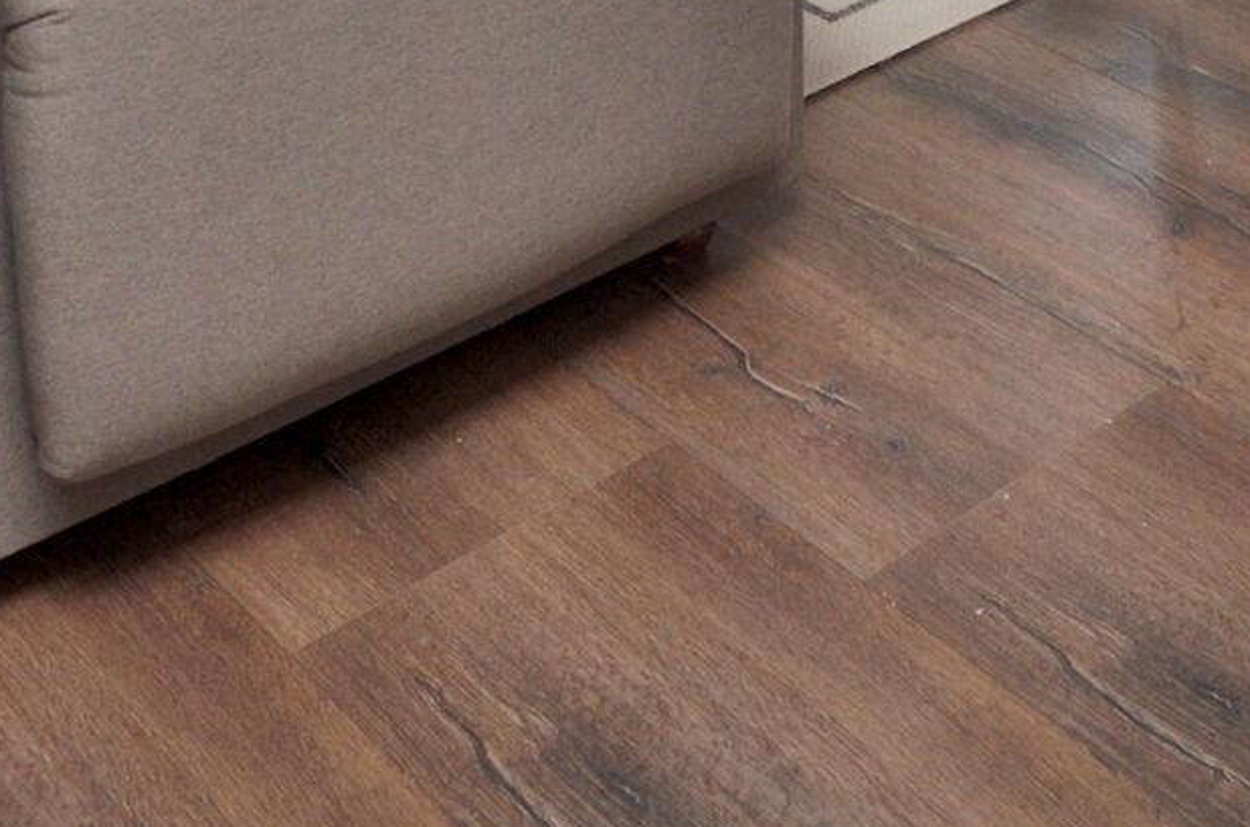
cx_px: 1028
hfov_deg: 29.0
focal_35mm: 68
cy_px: -670
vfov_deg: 16.6
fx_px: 2356
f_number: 5.6
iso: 125
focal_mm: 10
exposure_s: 1/125
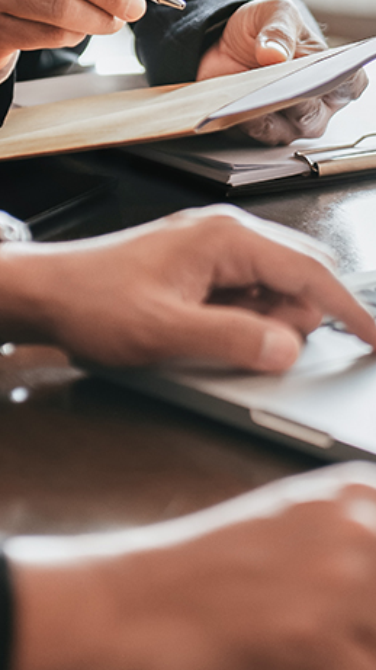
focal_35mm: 191
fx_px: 3388
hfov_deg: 6.4
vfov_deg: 11.2
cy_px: 141
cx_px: 145
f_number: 2.8
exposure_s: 1/160
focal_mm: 70
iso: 320
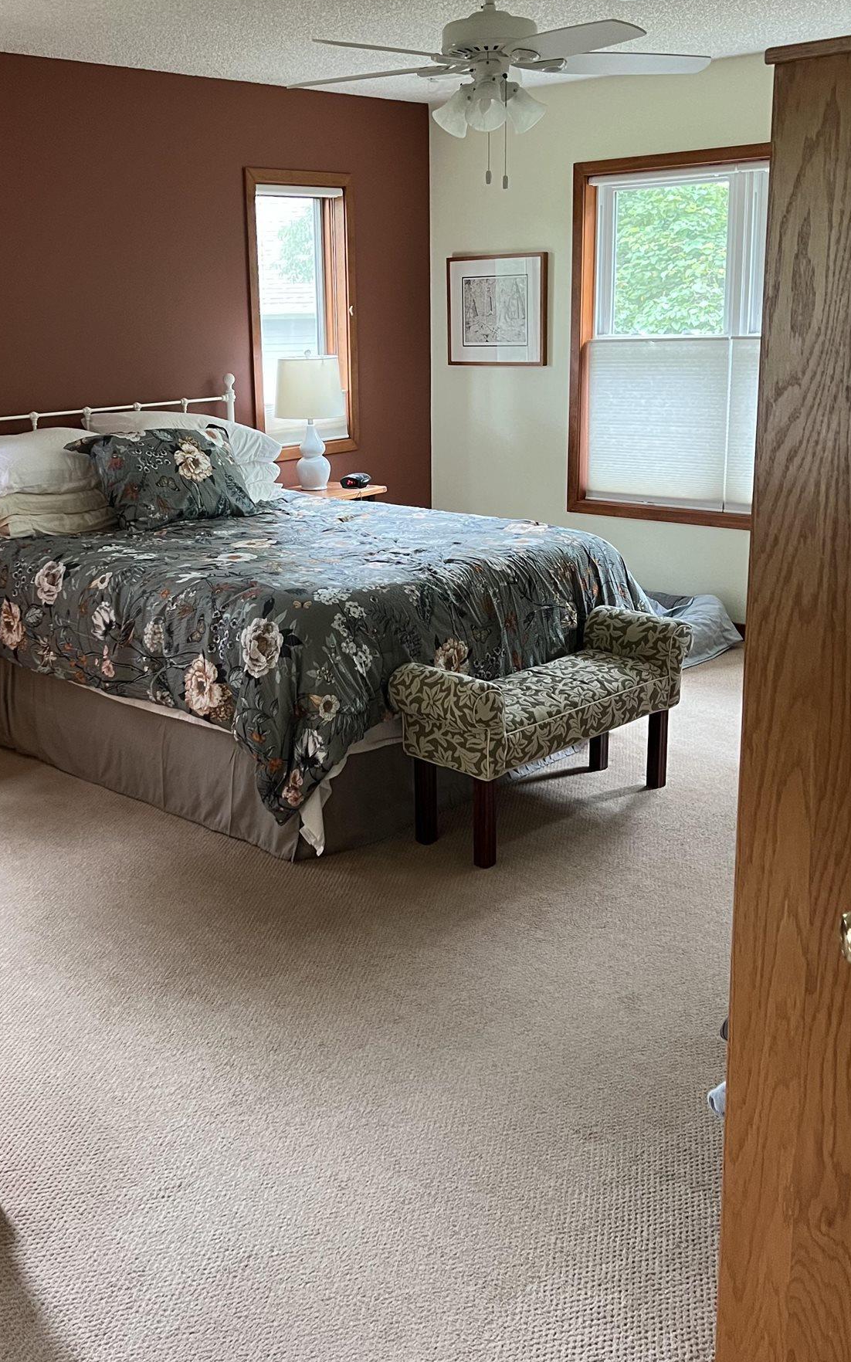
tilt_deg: -12.7
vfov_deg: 53.9
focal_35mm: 36
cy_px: 594
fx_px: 1336
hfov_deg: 35.2
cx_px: 327
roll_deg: +2.1
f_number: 1.5
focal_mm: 5.7
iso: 400
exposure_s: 1/60
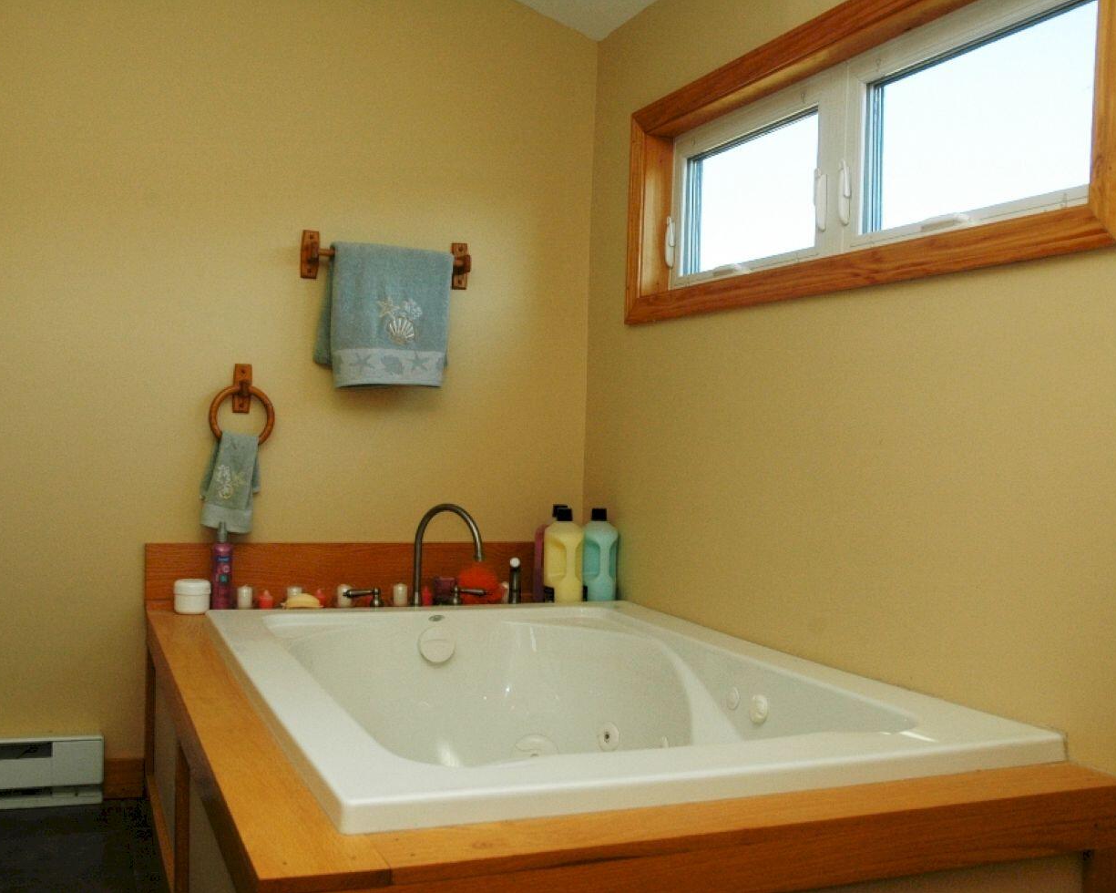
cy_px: 440
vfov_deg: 39.2
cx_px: 545
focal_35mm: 38
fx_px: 1255
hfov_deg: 47.9
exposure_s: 1/80
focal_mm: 22
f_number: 6.3
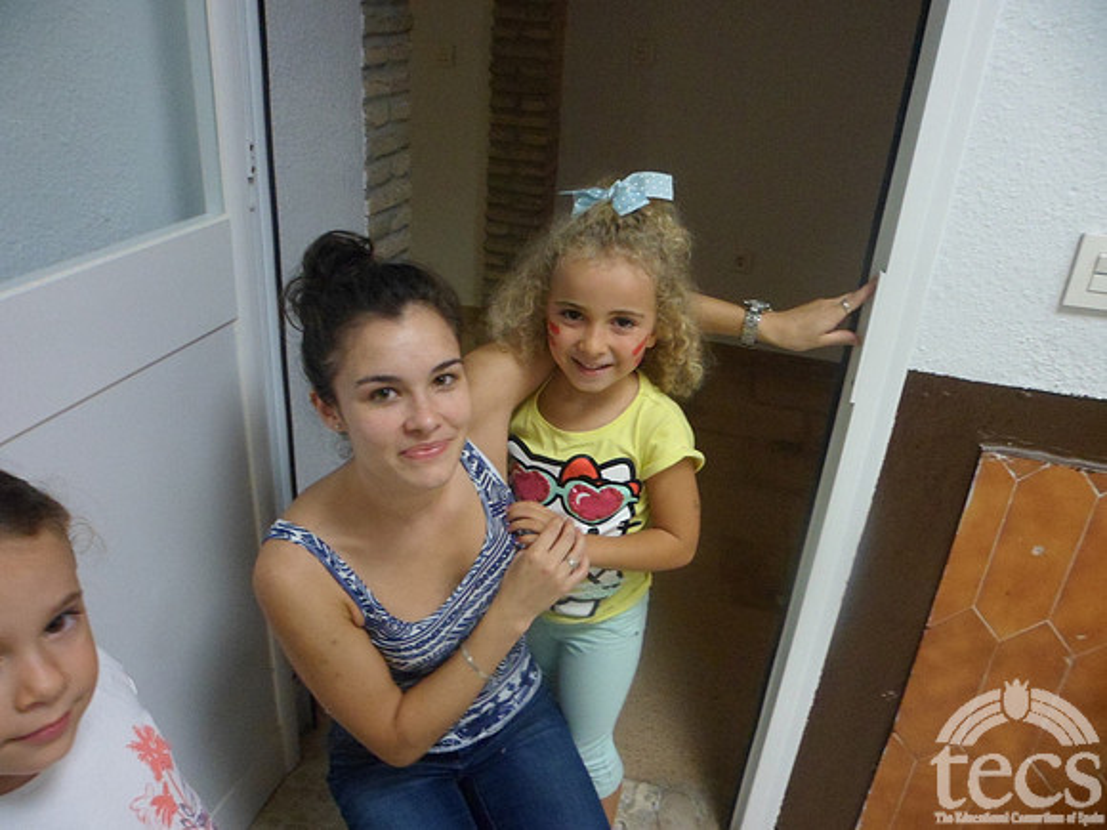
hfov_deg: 67.3
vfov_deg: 53.1
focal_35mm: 26
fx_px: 831
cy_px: 415
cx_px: 554
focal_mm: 4.9
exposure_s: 1/45
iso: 320
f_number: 3.3
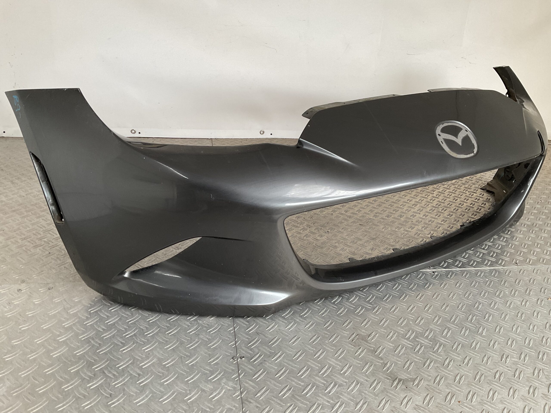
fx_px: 462
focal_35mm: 29
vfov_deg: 48.2
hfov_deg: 61.7
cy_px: 206
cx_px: 276
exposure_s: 1/60
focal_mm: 3
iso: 50
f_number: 1.8
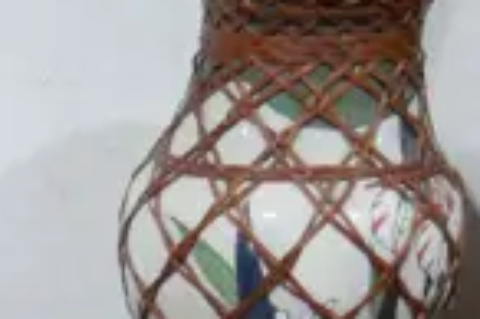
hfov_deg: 9.5
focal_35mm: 204
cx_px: -434
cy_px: 1100
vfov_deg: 6.0
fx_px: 2717
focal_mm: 14
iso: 400
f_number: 3.5
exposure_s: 1/60
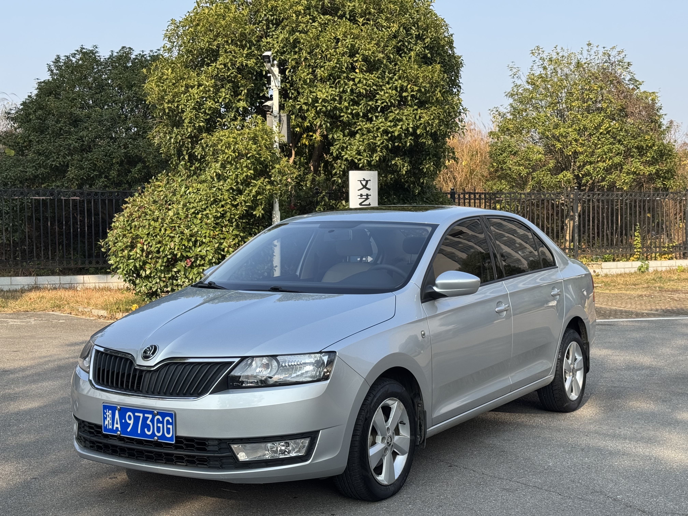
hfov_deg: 39.7
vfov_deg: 30.3
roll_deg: +0.5
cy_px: 258
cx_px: 344
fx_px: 954
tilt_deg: -2.5
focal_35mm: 48
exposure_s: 1/1681
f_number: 1.78
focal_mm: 6.76
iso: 64
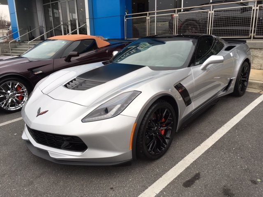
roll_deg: +1.0
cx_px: 132
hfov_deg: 61.7
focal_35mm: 29
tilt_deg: -14.0
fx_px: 220
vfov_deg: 48.2
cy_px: 98
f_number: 2.2
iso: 25
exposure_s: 1/208
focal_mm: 4.15
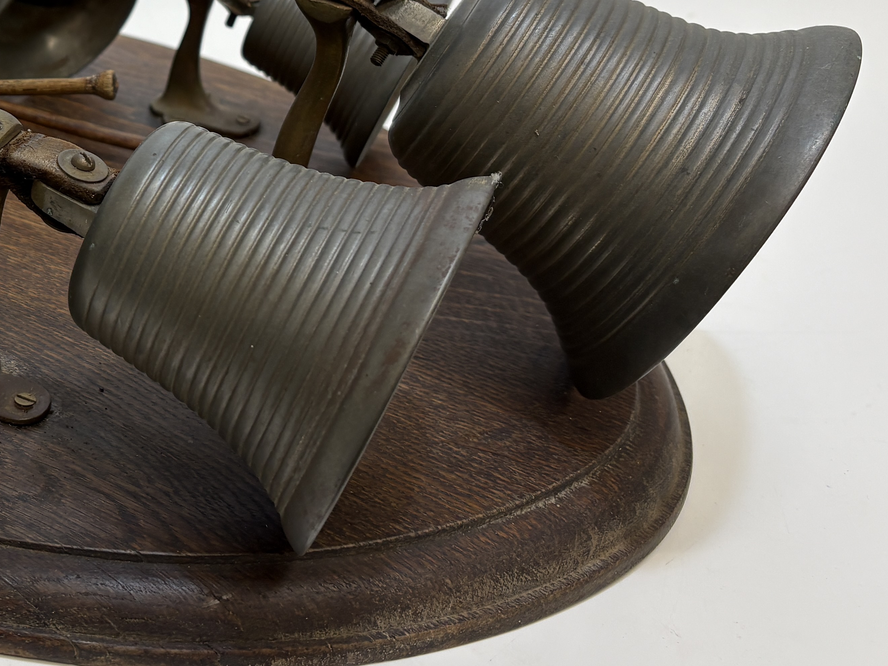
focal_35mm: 56
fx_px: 1437
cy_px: 98
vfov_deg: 25.5
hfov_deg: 32.2
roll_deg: -1.5
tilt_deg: -25.4
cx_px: 41
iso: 50
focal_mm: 5.96
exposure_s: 1/100
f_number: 1.6
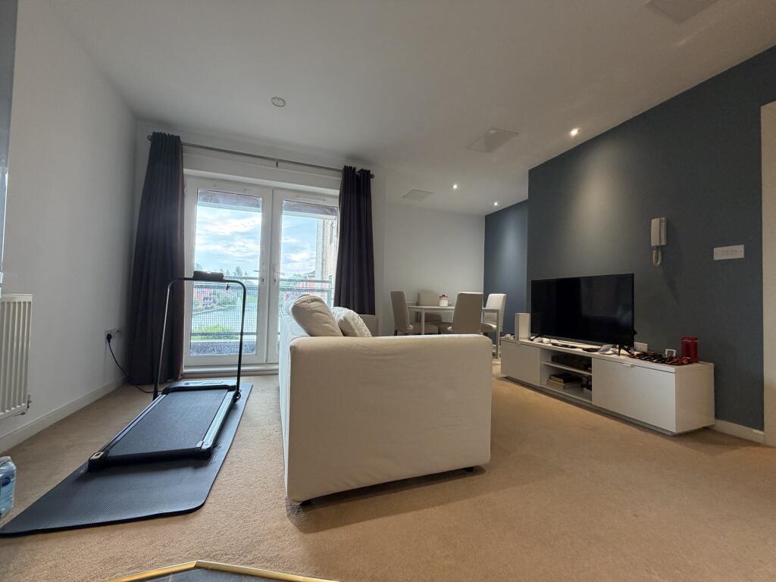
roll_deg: -1.3
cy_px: 291
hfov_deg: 102.1
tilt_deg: +1.9
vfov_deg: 85.7
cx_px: 388
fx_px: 314
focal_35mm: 14
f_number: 2.2
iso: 160
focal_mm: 2.22
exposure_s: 1/50
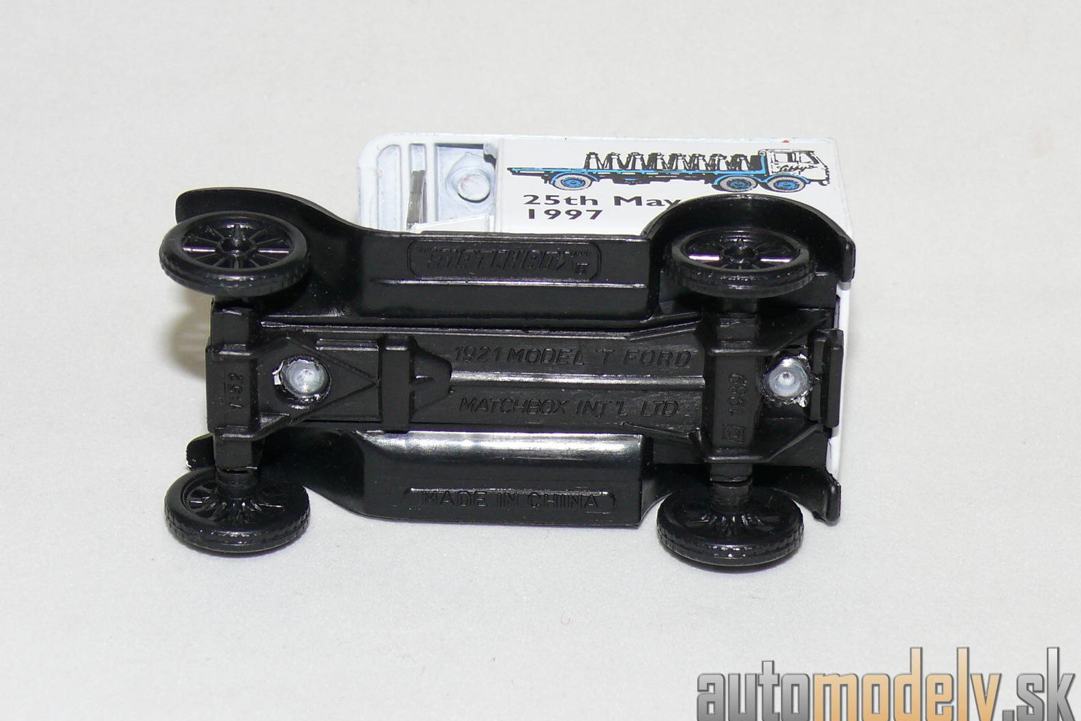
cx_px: 540
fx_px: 3213
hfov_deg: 19.1
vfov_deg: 12.8
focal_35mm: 107
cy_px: 342
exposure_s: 1/30
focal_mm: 13.3
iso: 100
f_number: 4
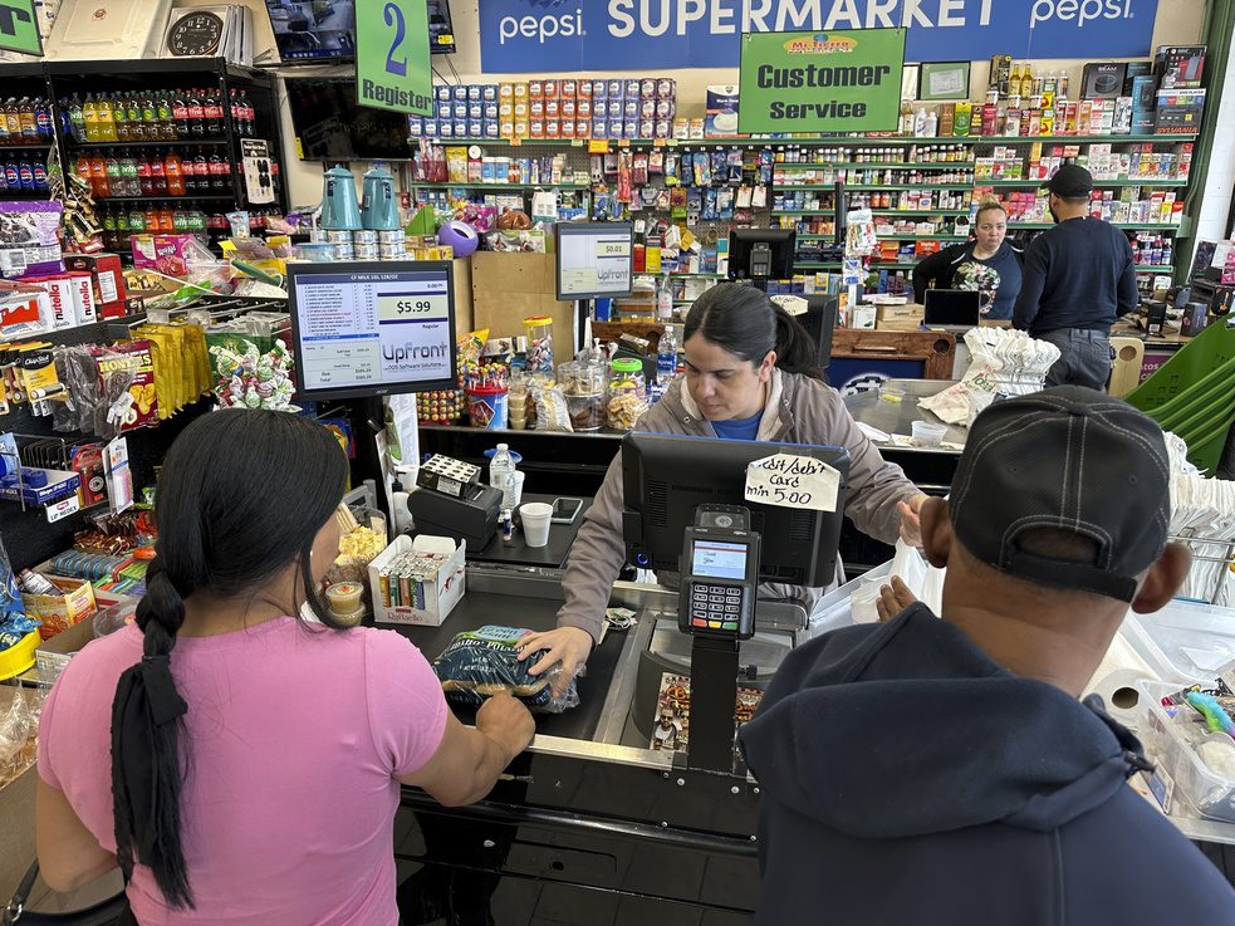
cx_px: 594
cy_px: 462
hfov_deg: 69.4
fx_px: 892
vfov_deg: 54.9
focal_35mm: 25
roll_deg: -0.3
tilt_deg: -17.8
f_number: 1.78
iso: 125
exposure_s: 1/120
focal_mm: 6.86
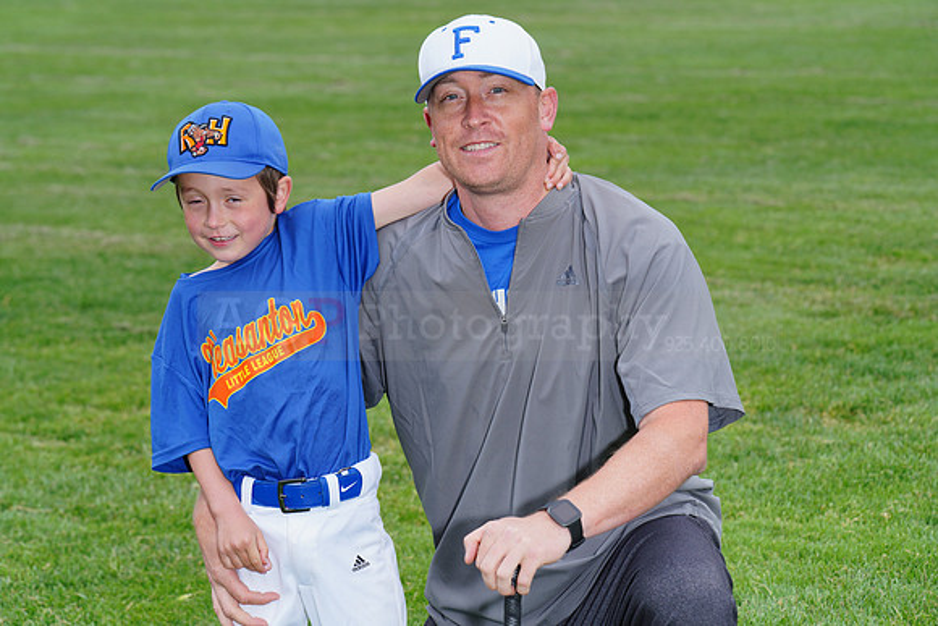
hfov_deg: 15.9
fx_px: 3362
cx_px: 469
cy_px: 313
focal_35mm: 129
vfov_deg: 10.6
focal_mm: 129
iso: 200
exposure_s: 1/200
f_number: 8
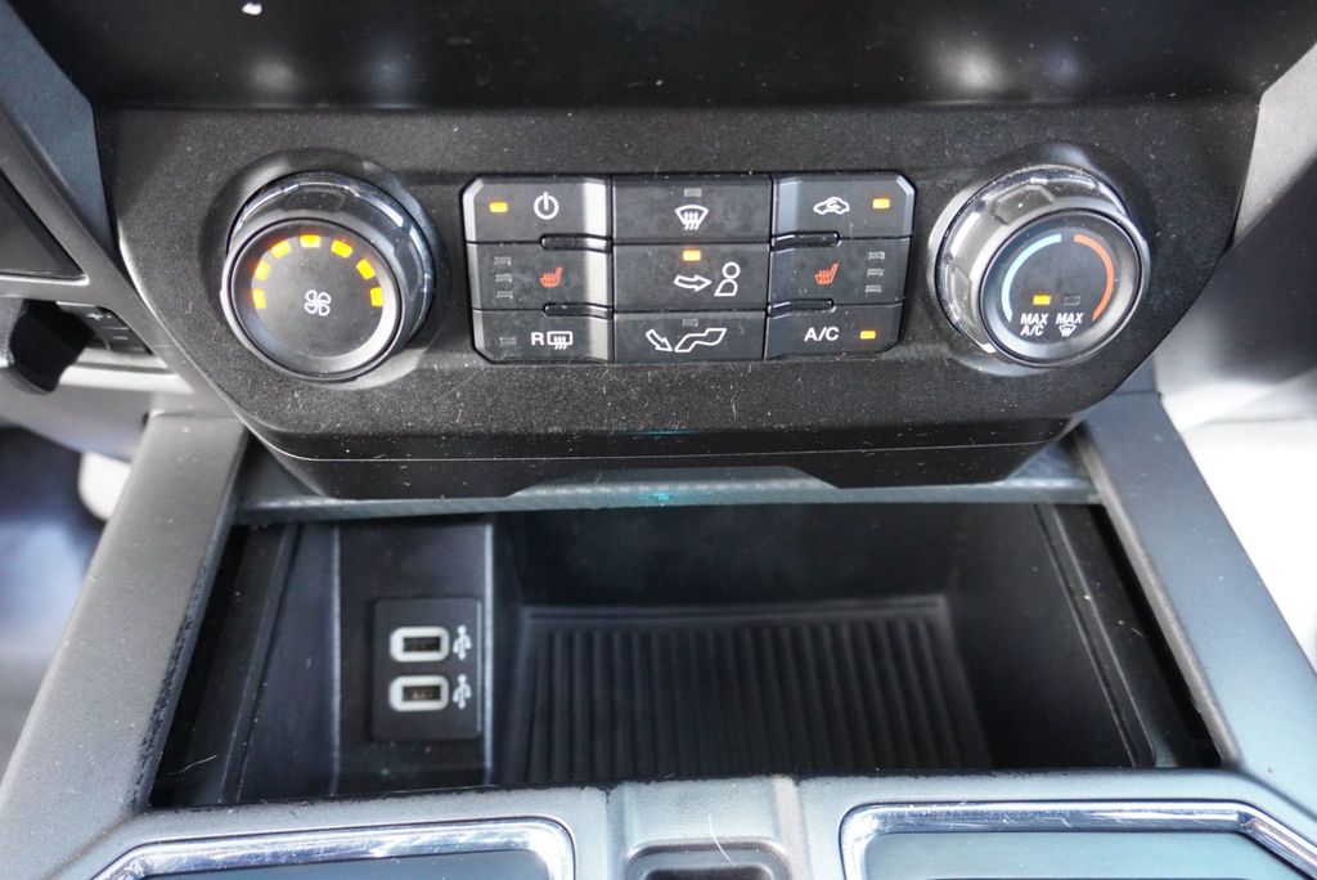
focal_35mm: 30
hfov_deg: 61.9
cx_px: 658
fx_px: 1098
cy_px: 440
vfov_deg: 43.7
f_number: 4
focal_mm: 20
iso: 2500
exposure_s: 1/60
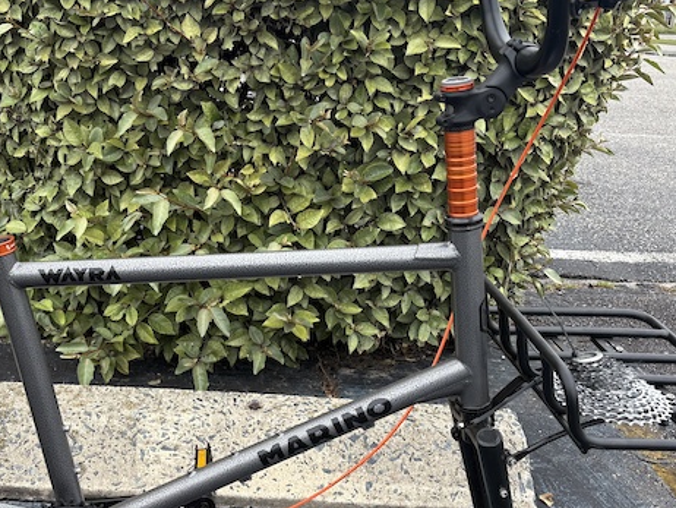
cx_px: 240
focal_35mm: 45
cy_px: 291
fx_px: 879
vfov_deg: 32.2
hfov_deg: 41.6
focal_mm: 5.96
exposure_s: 1/208
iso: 40
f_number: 1.6
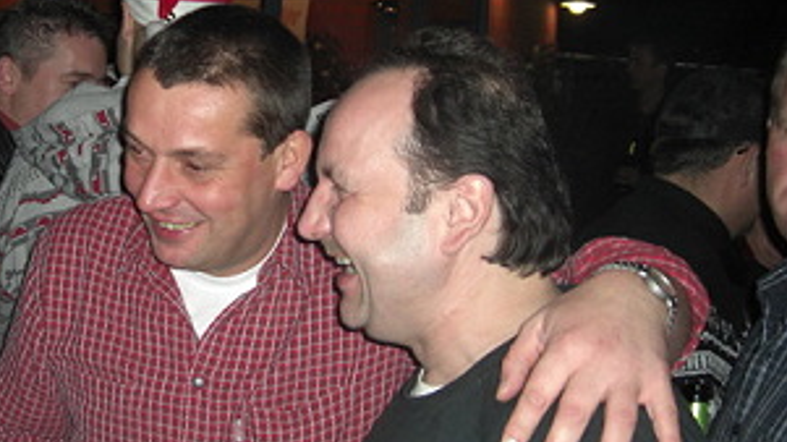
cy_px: 154
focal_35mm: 65
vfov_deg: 18.5
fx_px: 1356
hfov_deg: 31.8
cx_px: 193
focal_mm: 7.9
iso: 200
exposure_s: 1/60
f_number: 2.8
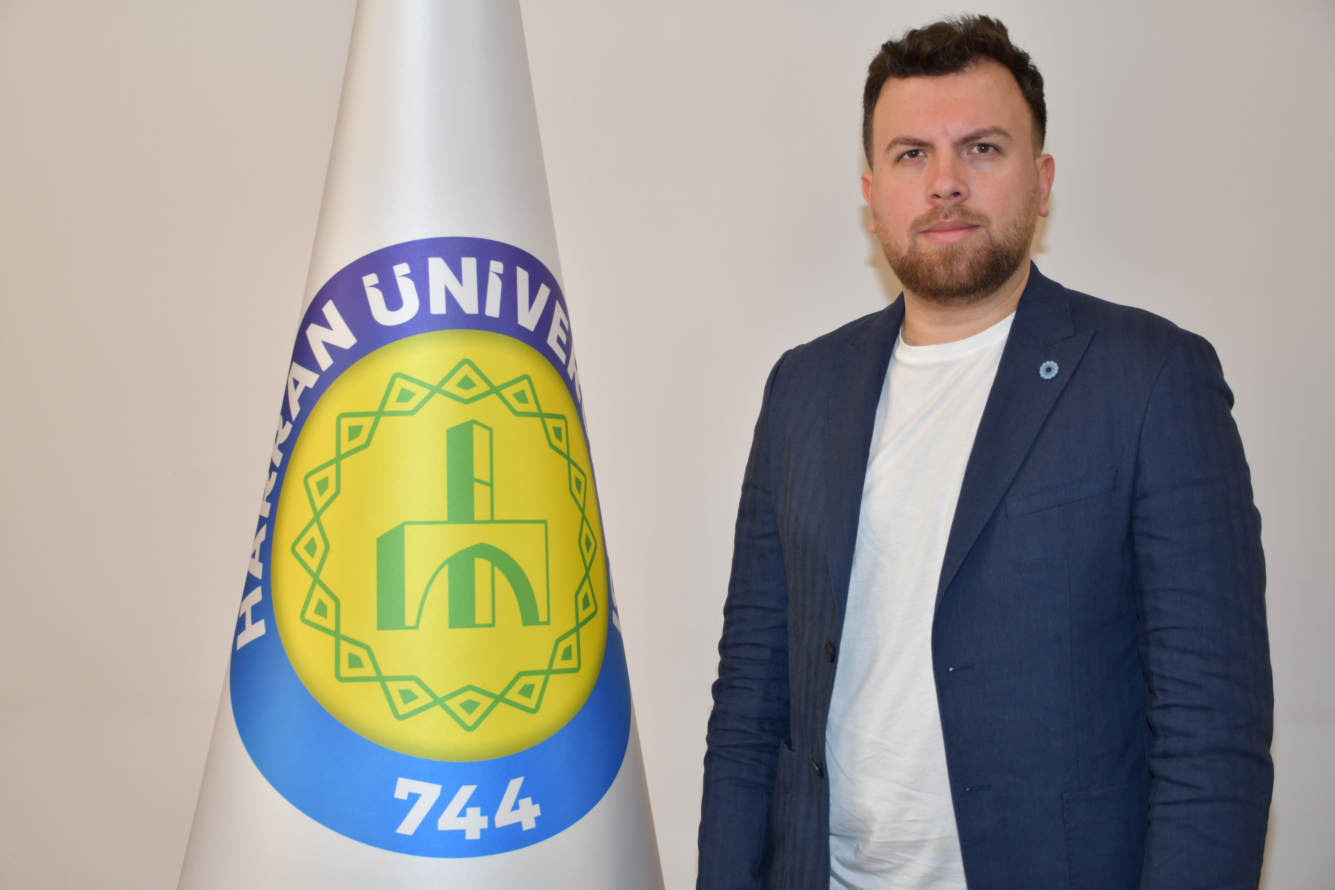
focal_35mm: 52
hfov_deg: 38.2
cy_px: 445
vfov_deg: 26.0
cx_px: 668
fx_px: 1928
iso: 250
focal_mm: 35
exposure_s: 1/60
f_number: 4.2
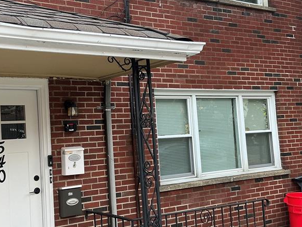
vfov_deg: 29.7
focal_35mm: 49
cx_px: 125
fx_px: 428
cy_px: 110
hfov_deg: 38.8
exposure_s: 1/122
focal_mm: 3
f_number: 1.8
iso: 25
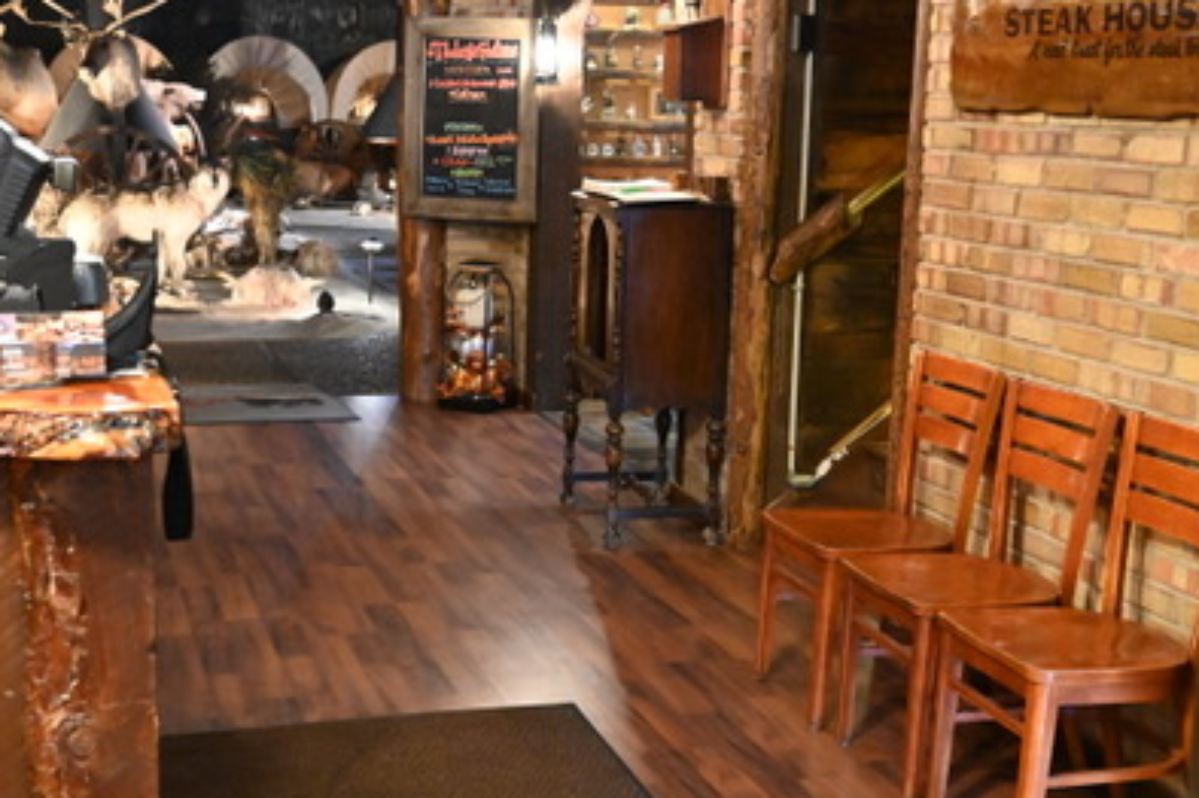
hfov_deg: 38.2
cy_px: 420
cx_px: 557
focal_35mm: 52
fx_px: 1730
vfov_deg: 25.9
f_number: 4
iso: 16000
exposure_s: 1/60
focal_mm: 32
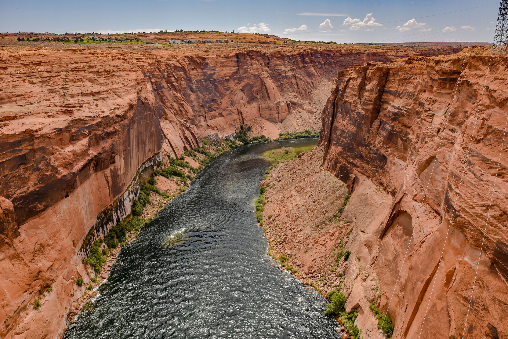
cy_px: 170
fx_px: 423
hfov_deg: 61.9
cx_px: 254
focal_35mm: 30
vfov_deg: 43.6
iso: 160
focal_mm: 30
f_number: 18
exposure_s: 1/50
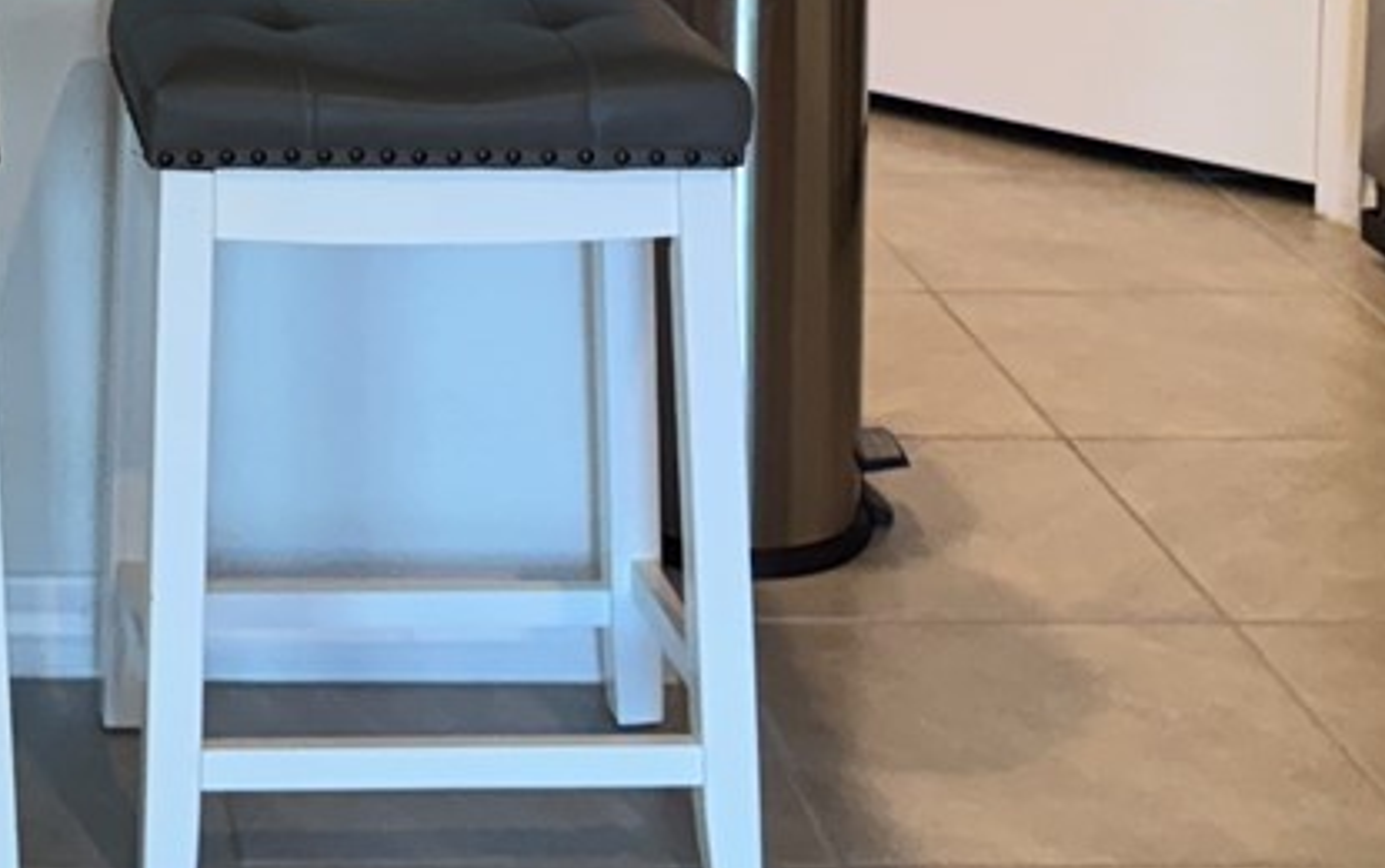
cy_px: -548
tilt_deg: -6.9
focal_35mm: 98
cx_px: -227
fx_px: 3702
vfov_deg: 12.5
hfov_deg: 20.0
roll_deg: +0.6
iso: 200
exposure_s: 1/120
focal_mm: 6.76
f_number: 1.78
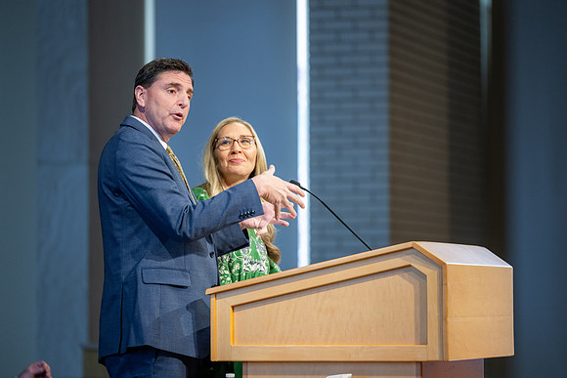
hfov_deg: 10.3
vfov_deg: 6.9
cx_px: 284
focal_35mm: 200
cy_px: 189
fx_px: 3151
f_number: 2.8
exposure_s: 1/200
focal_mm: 200
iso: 1000
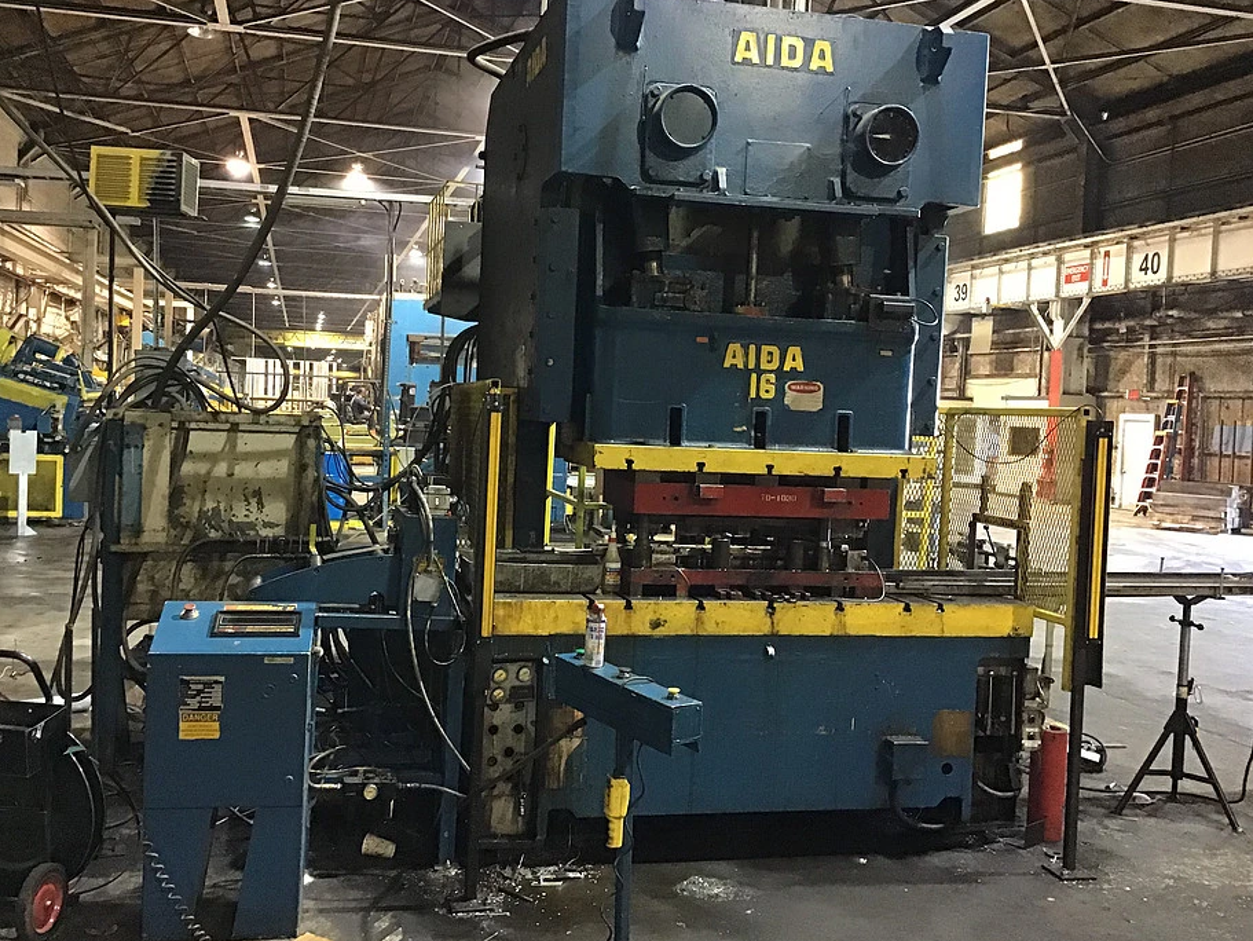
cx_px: 590
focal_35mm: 33
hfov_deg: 55.3
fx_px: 1195
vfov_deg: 43.0
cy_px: 461
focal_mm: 3.3
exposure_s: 1/15
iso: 250
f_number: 2.4
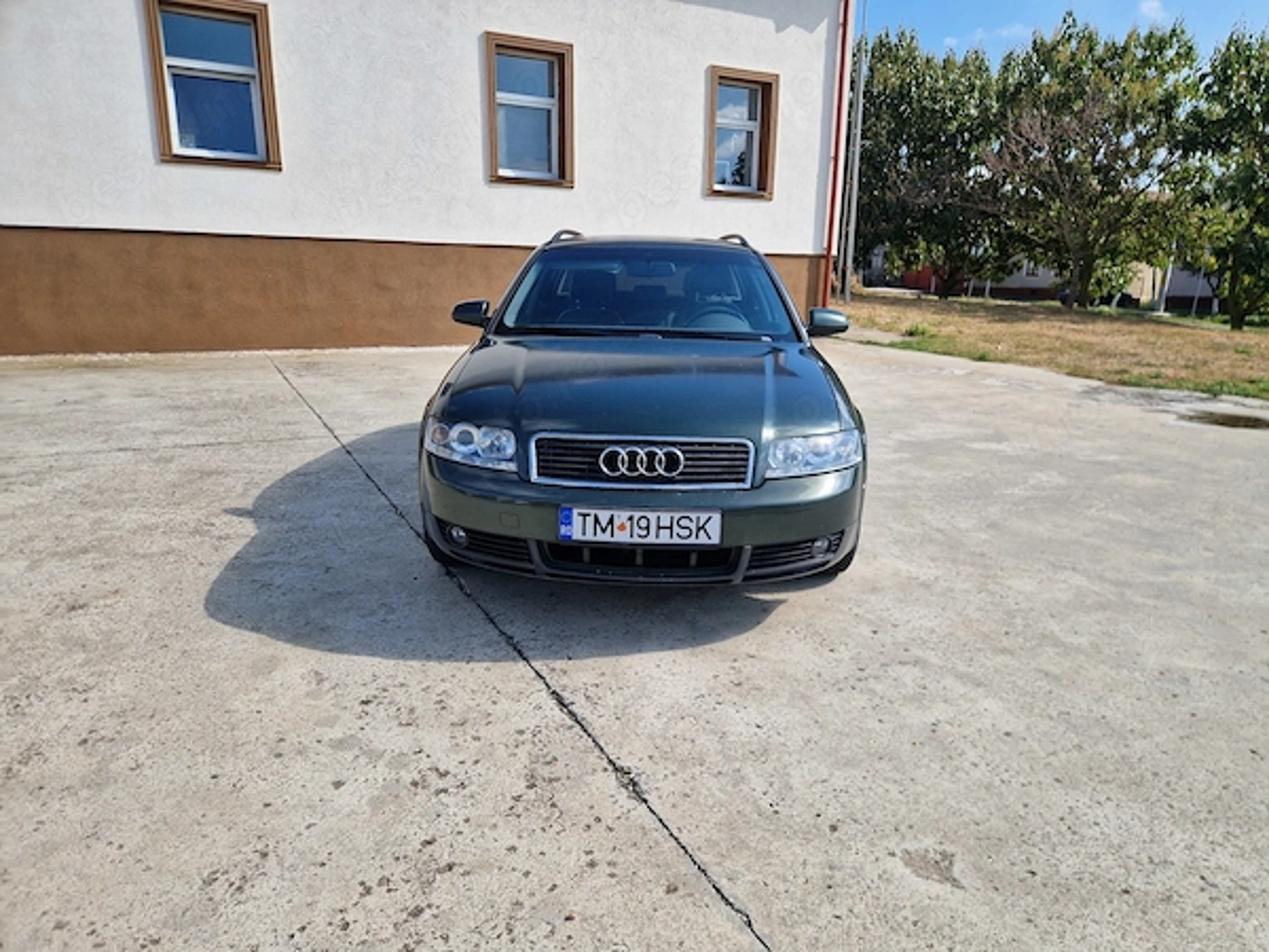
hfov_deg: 73.9
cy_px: 476
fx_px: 843
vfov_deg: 58.9
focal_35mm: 23
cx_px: 634
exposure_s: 1/1500
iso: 50
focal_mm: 5.4
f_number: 1.8
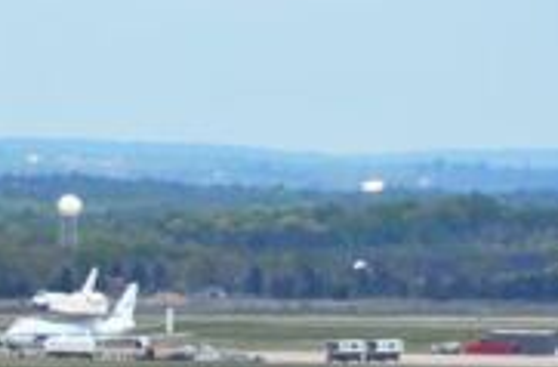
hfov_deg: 2.0
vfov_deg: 1.3
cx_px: 37
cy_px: 304
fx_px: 16390
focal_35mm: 1062
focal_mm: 200
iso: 200
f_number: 5.6
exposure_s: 1/250
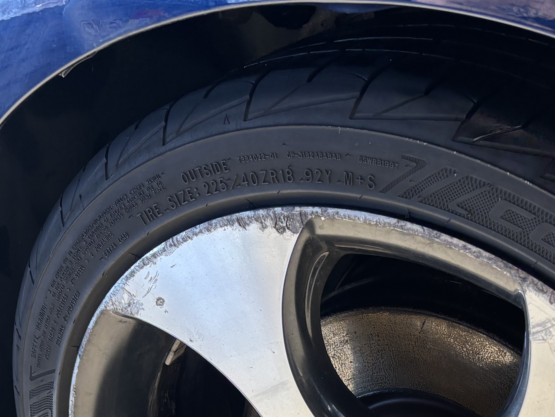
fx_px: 994
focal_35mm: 62
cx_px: 426
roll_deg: +17.9
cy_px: 485
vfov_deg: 22.1
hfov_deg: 30.6
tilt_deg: -27.3
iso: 40
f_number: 1.6
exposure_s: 1/120
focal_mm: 5.96
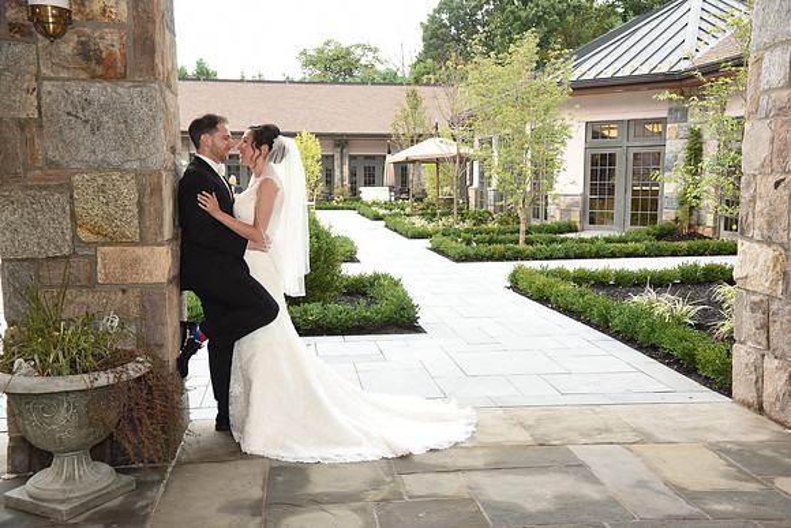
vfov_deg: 35.1
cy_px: 264
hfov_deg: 50.7
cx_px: 396
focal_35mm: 38
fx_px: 835
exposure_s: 1/160
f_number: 9
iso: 1000
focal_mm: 38
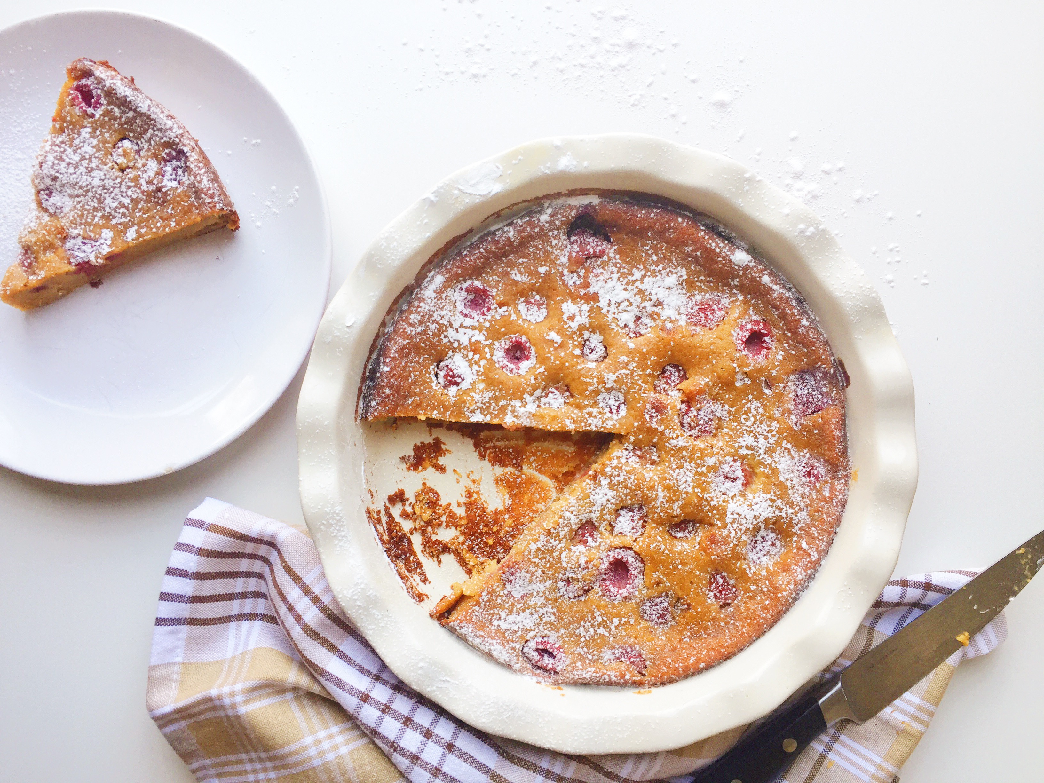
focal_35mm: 29
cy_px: 392
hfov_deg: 61.7
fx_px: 875
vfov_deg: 48.2
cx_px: 522
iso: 50
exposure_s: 1/120
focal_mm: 4.15
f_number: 2.2
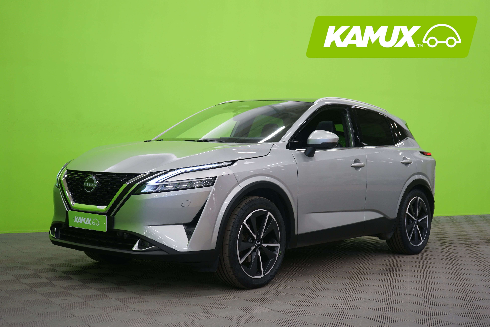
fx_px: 667
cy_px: 164
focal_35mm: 49
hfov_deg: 40.3
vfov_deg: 27.5
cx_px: 245
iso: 400
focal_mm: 49
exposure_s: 1/8
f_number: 5
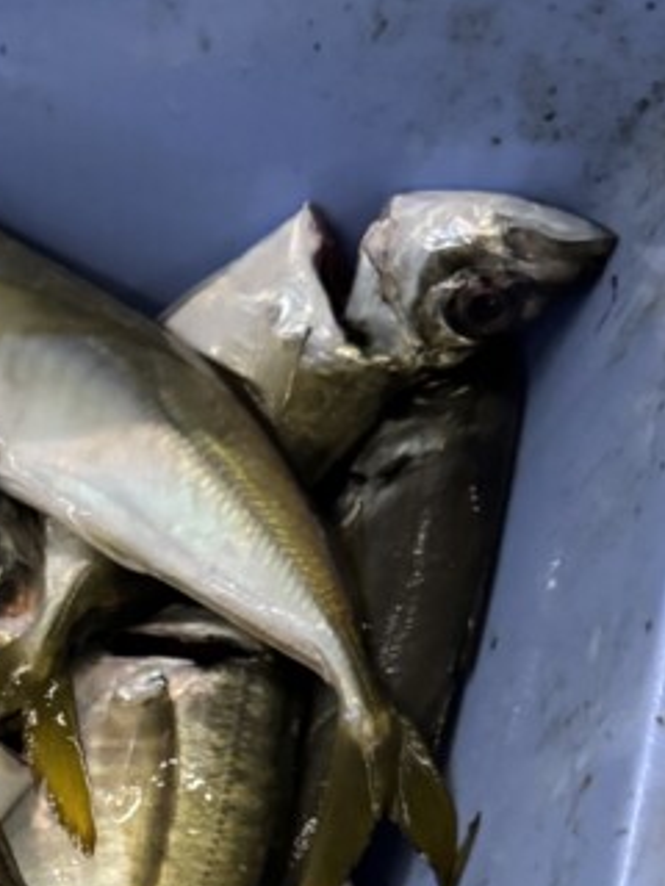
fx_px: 1921
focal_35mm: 75
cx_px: -200
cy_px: 1022
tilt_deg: -72.2
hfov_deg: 18.3
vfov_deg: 24.0
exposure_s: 1/32
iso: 1000
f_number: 1.78
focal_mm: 6.76
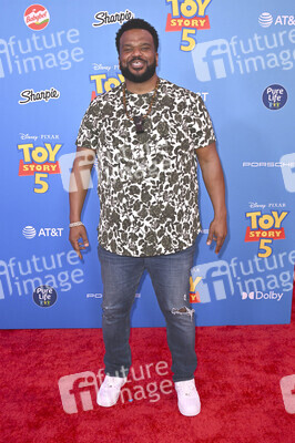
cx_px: 148
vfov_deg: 47.4
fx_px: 505
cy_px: 222
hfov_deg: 32.6
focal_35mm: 41
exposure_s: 1/250
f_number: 6.3
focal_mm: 41
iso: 1250
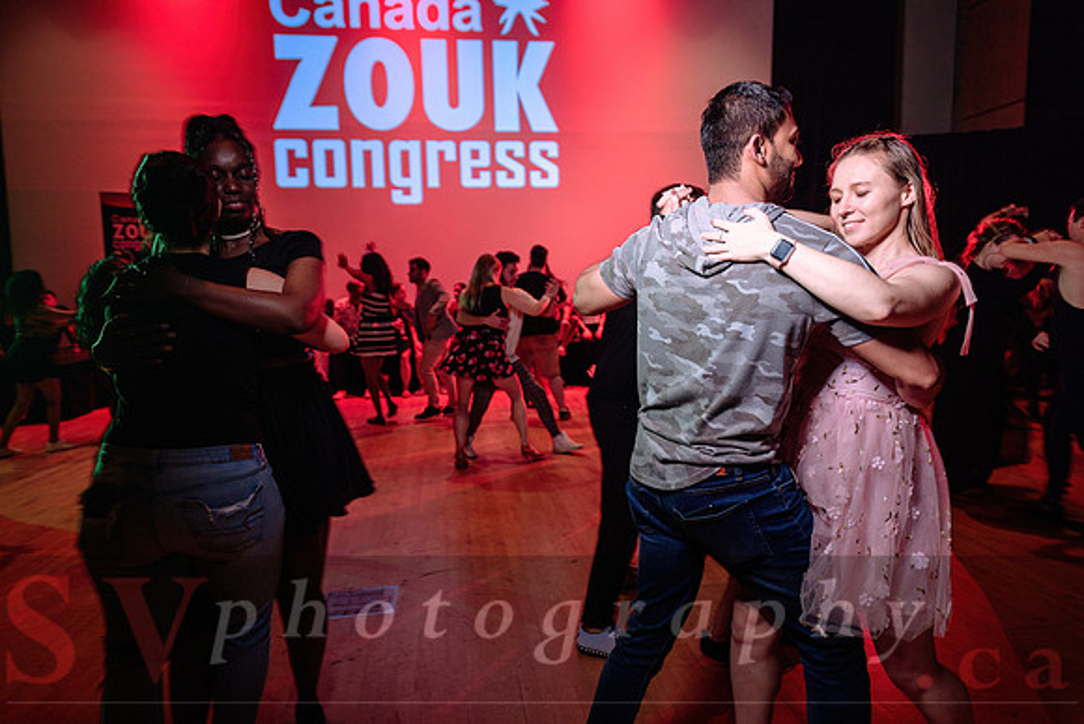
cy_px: 362
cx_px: 542
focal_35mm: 24
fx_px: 723
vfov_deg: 53.2
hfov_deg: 73.7
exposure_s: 1/60
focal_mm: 24
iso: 1250
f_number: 2.8
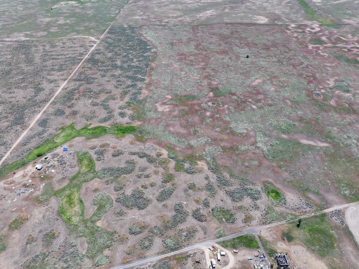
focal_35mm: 24
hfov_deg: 71.6
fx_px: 249
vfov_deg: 56.8
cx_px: 180
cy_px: 134
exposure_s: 1/1000
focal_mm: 12.29
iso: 100
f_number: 2.8
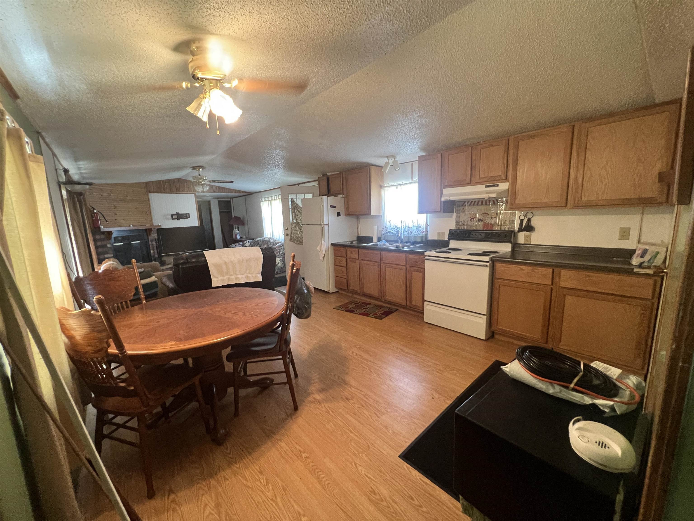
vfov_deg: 89.9
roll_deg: +2.1
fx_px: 261
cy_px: 260
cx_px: 347
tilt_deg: -10.0
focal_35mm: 13
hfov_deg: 106.2
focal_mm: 1.57
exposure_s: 1/60
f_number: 1.8
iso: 400
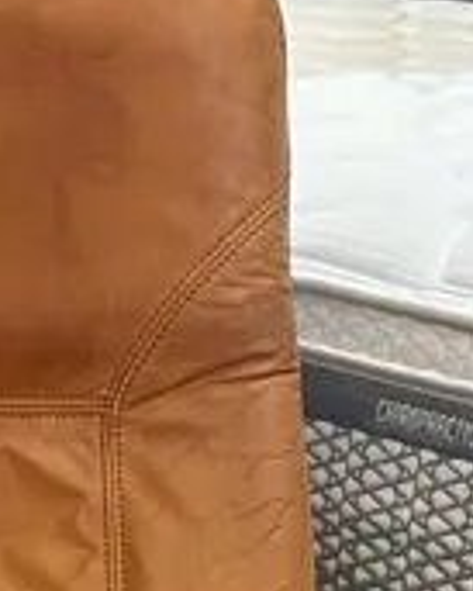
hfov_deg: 11.0
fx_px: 2448
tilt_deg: -32.8
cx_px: 159
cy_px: 1272
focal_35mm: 140
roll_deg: -2.6
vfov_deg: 11.9
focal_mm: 6.86
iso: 160
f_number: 1.78
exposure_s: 1/50
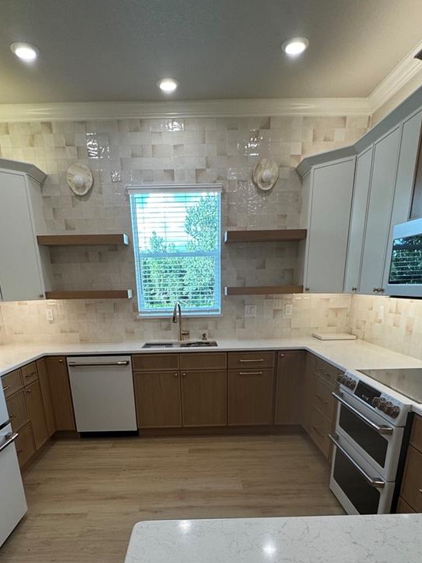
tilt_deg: -20.6
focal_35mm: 23
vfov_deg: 69.4
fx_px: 374
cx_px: 201
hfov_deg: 58.9
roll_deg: +2.1
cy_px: 416
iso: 100
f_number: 2.2
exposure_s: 1/120
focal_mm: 2.22
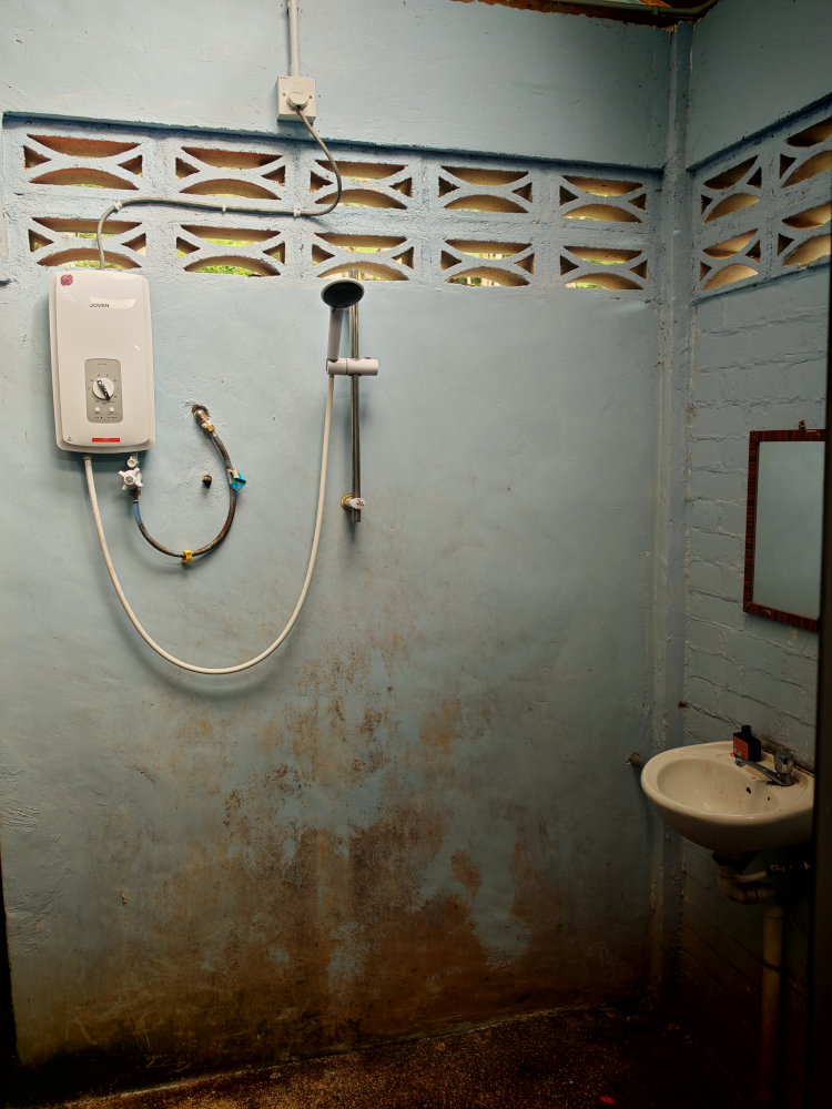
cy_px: 554
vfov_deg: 65.3
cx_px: 416
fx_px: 865
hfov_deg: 51.4
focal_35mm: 27
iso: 64
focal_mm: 6.83
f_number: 2
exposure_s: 1/100
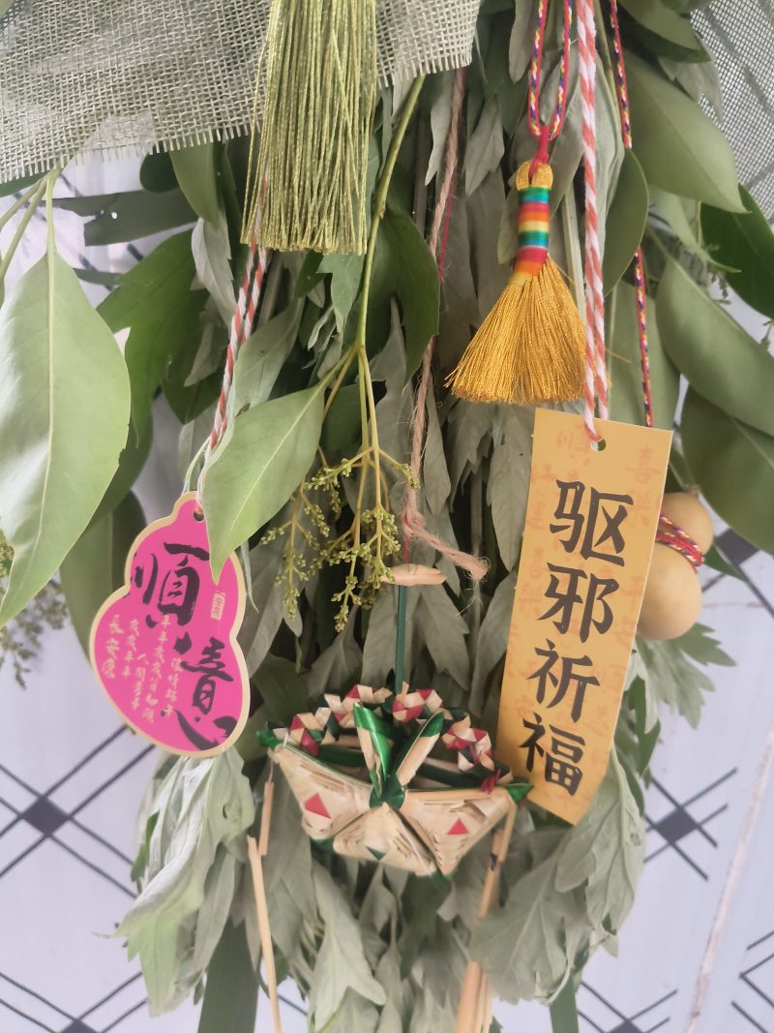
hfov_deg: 53.1
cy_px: 516
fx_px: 775
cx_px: 387
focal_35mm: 26
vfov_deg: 67.3
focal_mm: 4.84
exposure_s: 1/50
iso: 400
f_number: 1.8
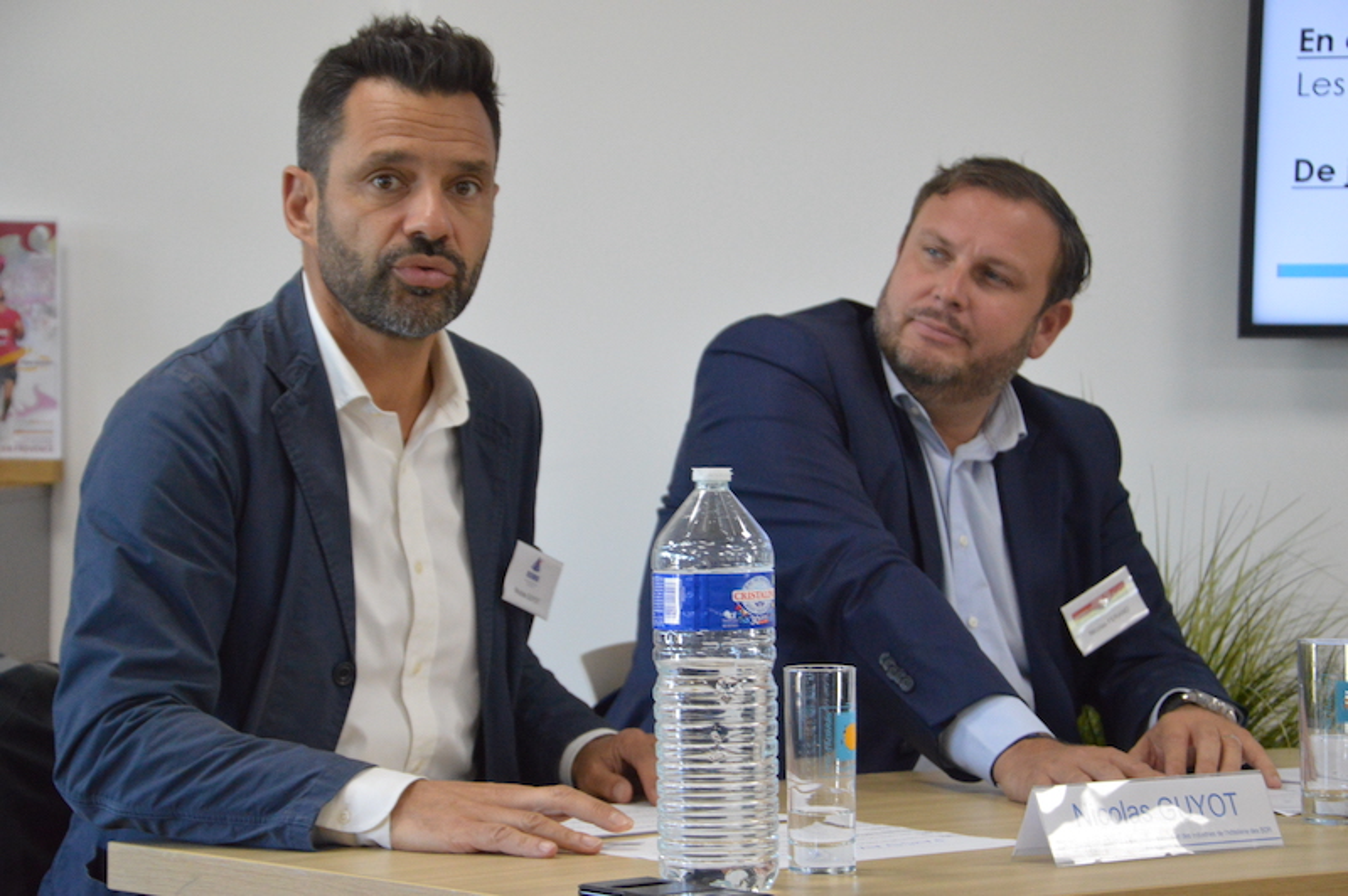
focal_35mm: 105
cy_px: 448
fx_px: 3928
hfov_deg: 19.5
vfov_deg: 13.0
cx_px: 674
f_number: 5.3
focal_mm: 70
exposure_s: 1/125
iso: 2200
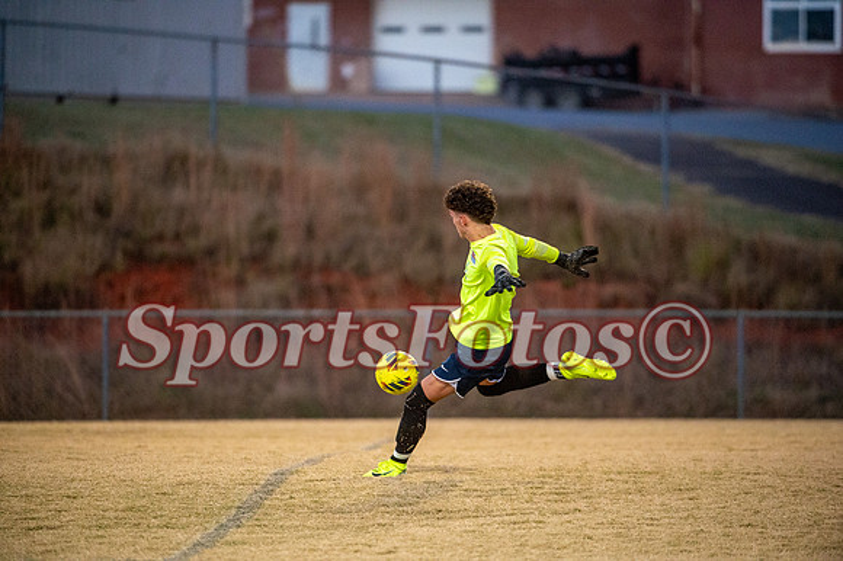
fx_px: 7723
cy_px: 280
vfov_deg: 4.2
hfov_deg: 6.2
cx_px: 422
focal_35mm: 330
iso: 5000
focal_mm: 330
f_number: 4
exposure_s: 1/1000
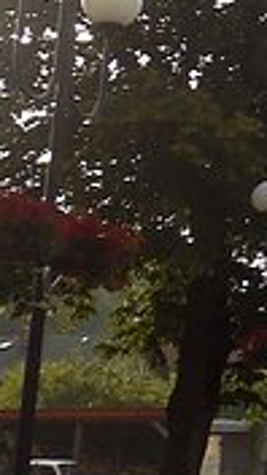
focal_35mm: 139
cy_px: 34
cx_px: 898
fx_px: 1749
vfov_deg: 15.3
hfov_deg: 7.3
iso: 125
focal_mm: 4.5
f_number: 3.3
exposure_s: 1/500
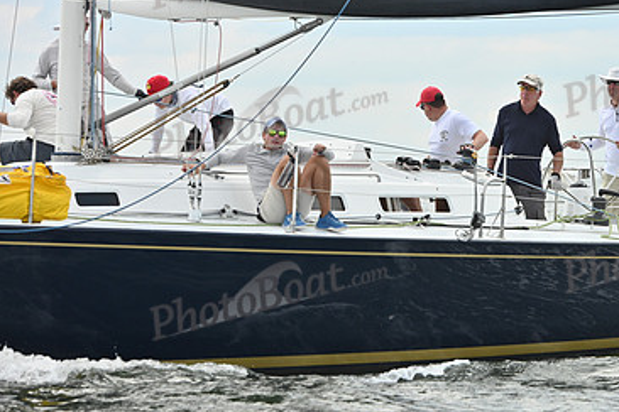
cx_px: 477
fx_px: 3542
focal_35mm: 206
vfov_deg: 6.7
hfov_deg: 10.0
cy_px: 185
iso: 320
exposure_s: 1/1600
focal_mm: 130
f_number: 5.6
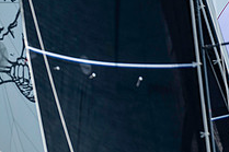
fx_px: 6133
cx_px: -53
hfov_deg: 2.1
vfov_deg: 1.4
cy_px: 187
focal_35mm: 965
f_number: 5
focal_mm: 340
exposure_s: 1/2000
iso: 400
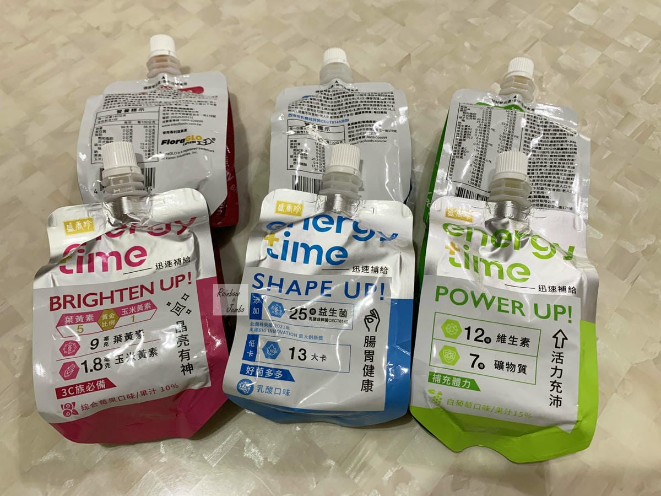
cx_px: 330
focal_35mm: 26
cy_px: 248
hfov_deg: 67.3
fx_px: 496
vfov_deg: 53.1
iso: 160
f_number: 1.8
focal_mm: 4.25
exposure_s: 1/60
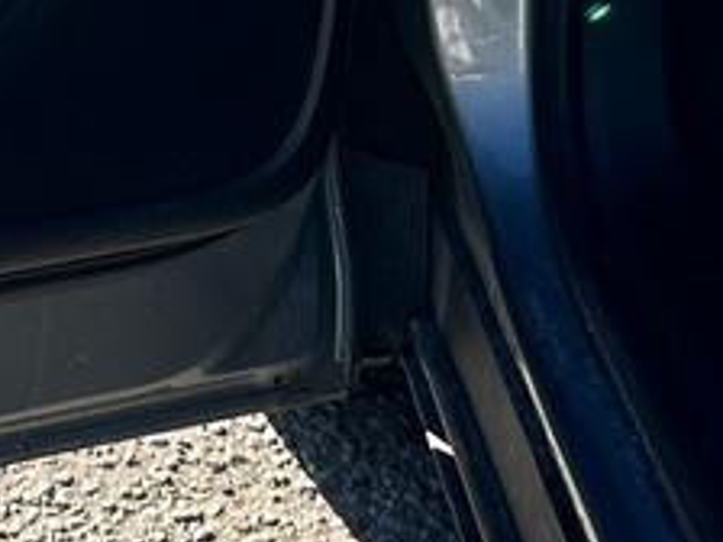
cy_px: -674
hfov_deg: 14.0
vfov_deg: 9.8
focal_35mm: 137
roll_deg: -0.7
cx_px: -113
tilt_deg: -11.2
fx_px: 2861
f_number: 1.78
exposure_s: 1/1721
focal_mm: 6.86
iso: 80
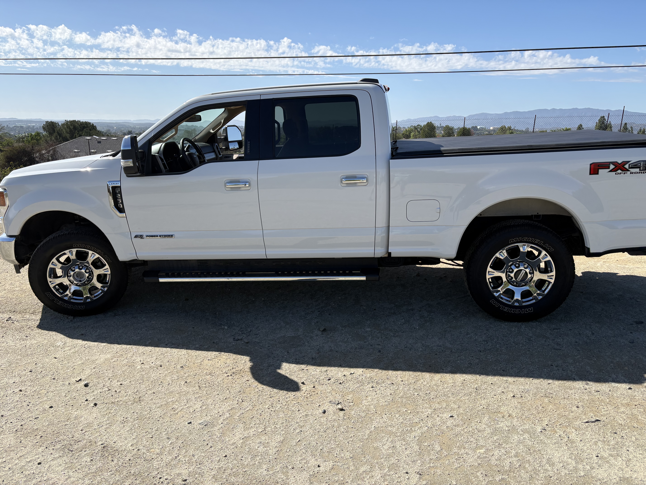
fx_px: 485
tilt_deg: -14.5
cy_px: 242
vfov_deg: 53.1
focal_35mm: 26
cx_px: 323
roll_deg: -1.0
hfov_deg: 67.3
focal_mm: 5.96
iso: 50
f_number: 1.6
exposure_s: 1/3448
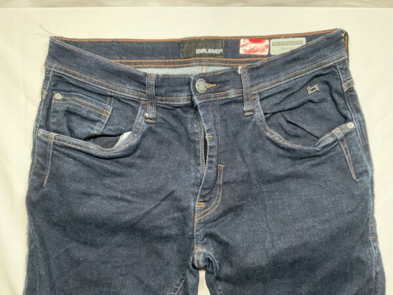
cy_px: 148
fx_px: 329
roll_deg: -1.2
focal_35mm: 29
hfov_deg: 61.7
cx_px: 196
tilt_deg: -33.3
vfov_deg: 48.2
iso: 320
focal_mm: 3
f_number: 1.8
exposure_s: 1/40
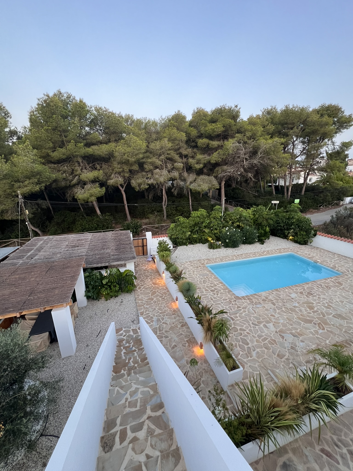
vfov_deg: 106.2
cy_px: 236
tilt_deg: -17.3
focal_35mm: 13
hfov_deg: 89.9
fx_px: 177
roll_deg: +0.5
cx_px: 176
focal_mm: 1.57
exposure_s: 1/99
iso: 250
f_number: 1.8
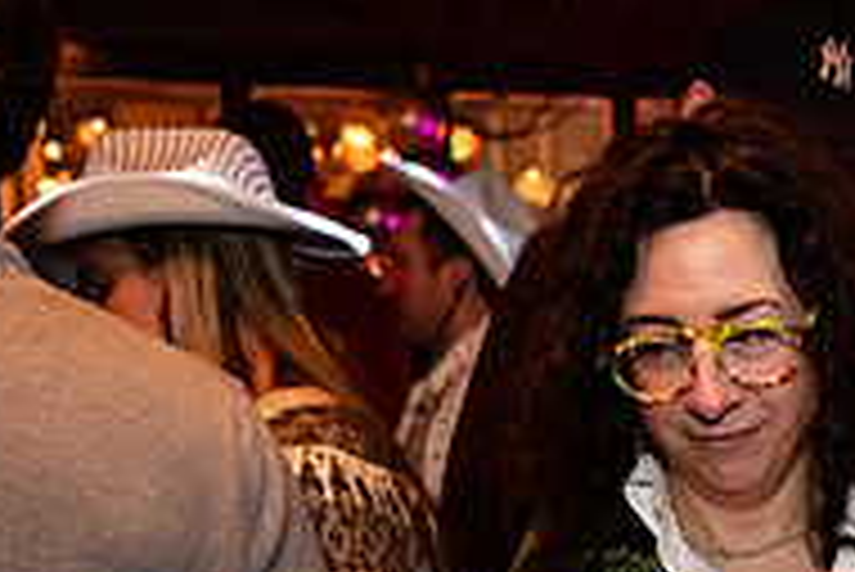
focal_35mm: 74
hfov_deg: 26.2
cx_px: 806
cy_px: 646
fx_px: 1759
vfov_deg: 17.7
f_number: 3.2
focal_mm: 24
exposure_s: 1/100
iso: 3200
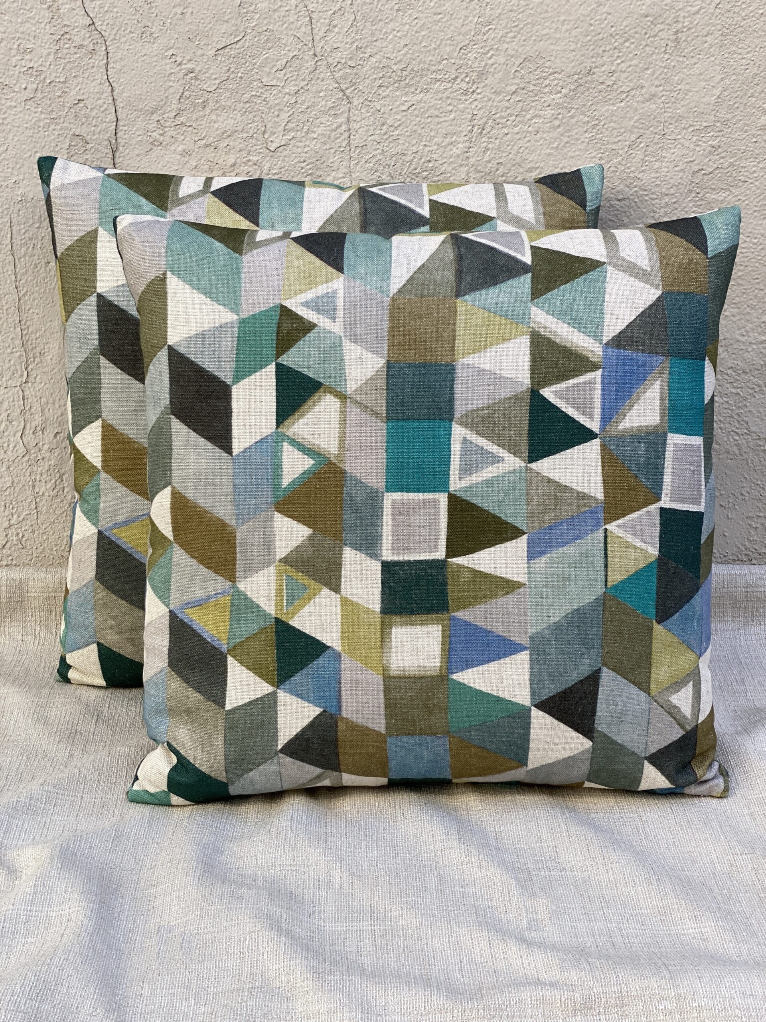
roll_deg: -0.4
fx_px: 1534
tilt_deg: -19.6
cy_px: 511
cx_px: 383
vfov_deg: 36.8
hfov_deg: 28.0
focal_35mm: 52
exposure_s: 1/173
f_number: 2
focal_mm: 6
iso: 20
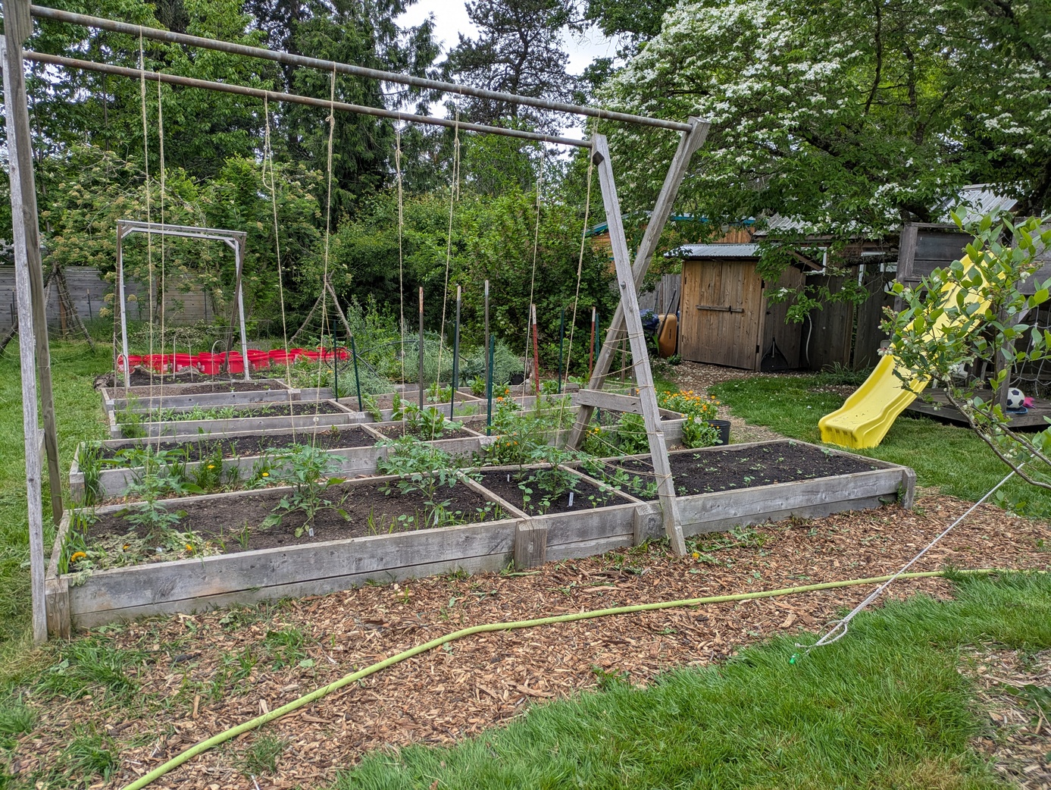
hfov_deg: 69.4
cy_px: 395
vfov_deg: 54.9
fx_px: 760
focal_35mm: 25
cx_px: 526
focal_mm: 5.43
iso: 38
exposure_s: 1/308
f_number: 1.89
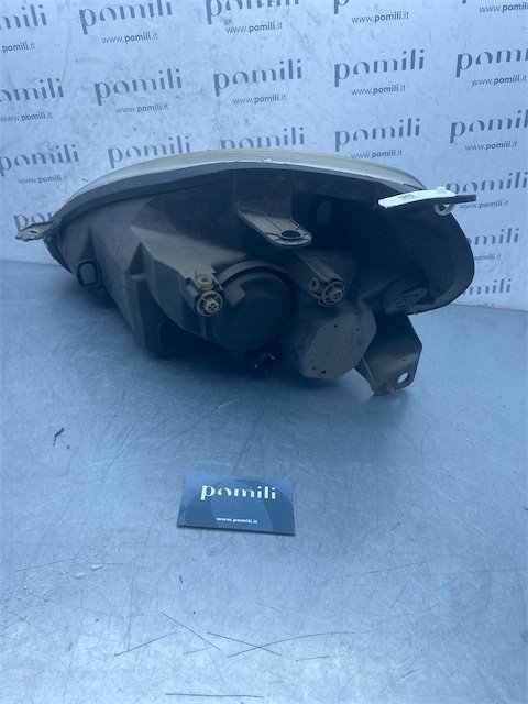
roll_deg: -7.2
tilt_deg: -29.7
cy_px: 352
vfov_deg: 67.3
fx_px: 529
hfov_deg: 53.1
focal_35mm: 26
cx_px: 264
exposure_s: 1/715
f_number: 1.8
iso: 32
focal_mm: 4.25
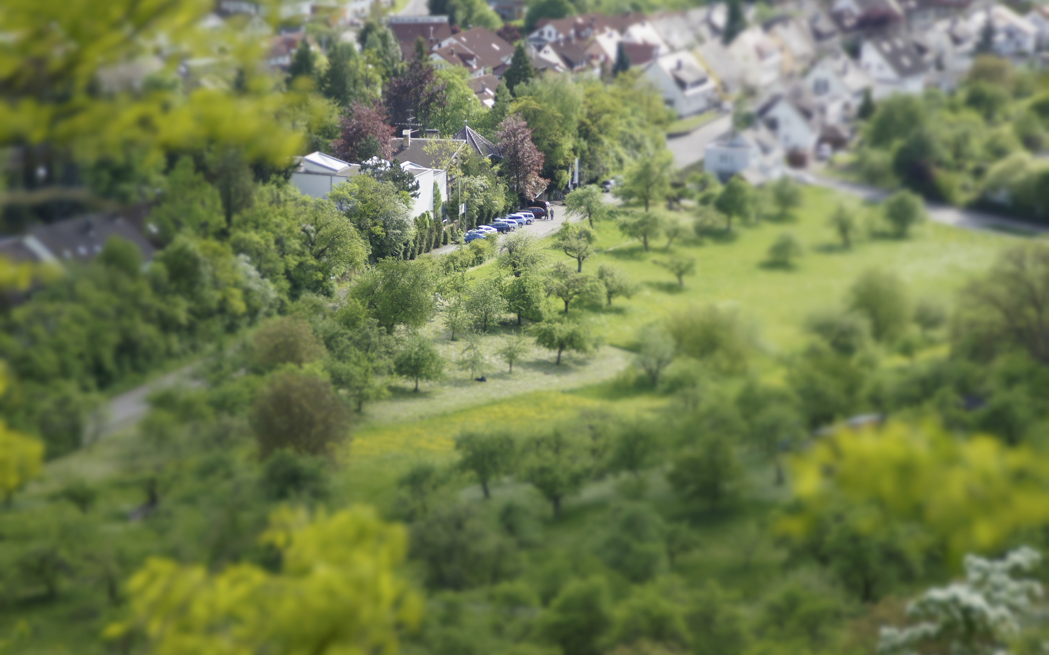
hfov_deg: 13.7
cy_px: 336
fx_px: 4374
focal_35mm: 153
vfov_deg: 8.6
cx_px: 525
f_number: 5.6
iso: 100
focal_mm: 100
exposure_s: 1/160
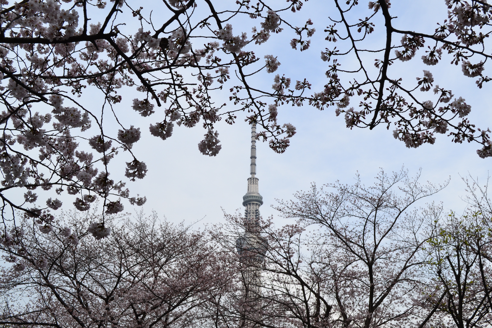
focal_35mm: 45
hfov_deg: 43.6
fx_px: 615
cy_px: 164
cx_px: 246
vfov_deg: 29.9
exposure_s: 1/200
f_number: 10
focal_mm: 30
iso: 400
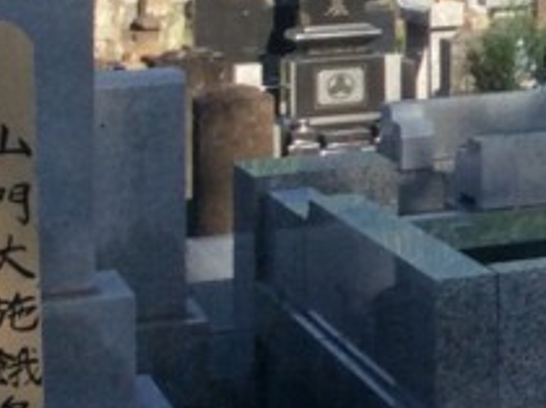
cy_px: -292
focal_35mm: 156
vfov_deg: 9.1
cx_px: 1295
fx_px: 2458
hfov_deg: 10.8
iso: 32
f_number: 2.4
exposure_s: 1/817
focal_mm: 3.3
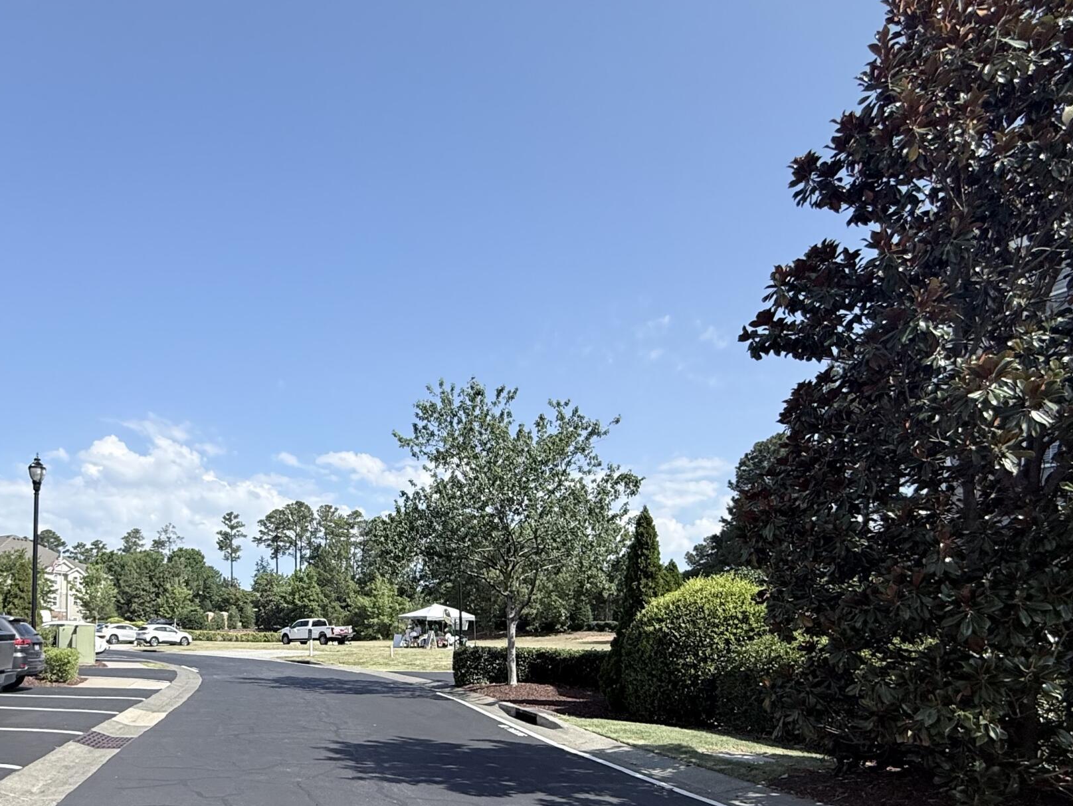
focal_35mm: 26
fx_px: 806
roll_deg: -1.1
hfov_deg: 63.0
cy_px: 640
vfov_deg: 50.0
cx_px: 257
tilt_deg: +0.8
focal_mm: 2.22
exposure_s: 1/1698
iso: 50
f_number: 2.2
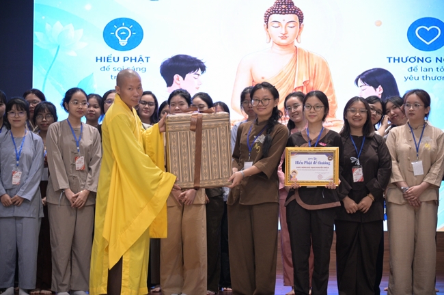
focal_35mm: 86
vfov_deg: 15.9
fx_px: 1060
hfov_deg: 23.7
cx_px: 222
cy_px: 148
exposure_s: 1/160
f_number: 4
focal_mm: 86
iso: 4000
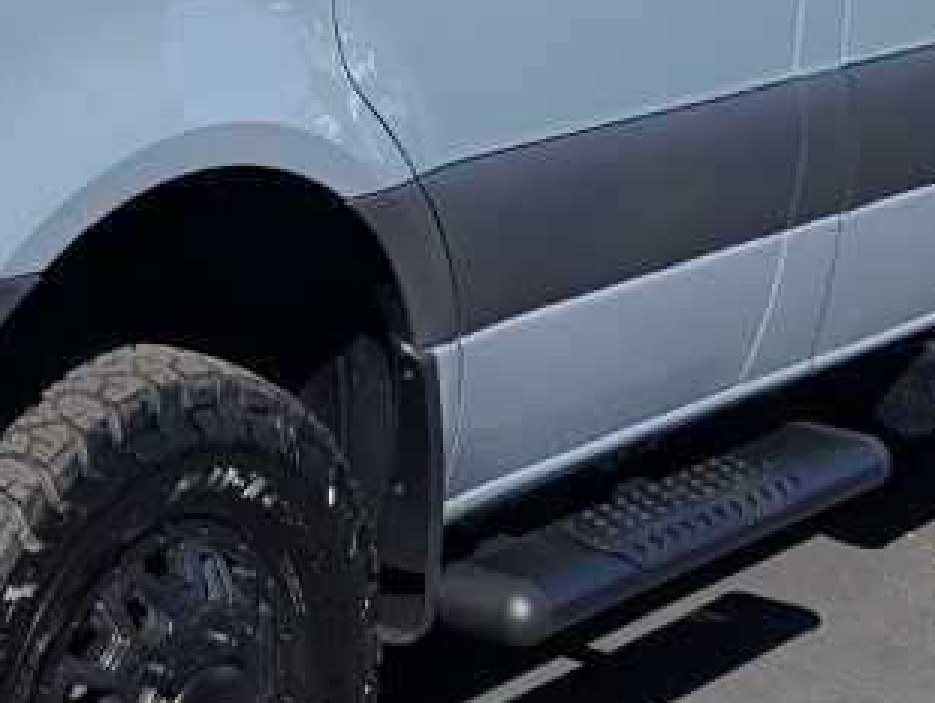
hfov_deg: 18.1
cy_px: -232
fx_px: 2919
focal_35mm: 108
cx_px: 309
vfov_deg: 13.2
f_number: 1.85
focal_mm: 6.81
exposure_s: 1/2020
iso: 44
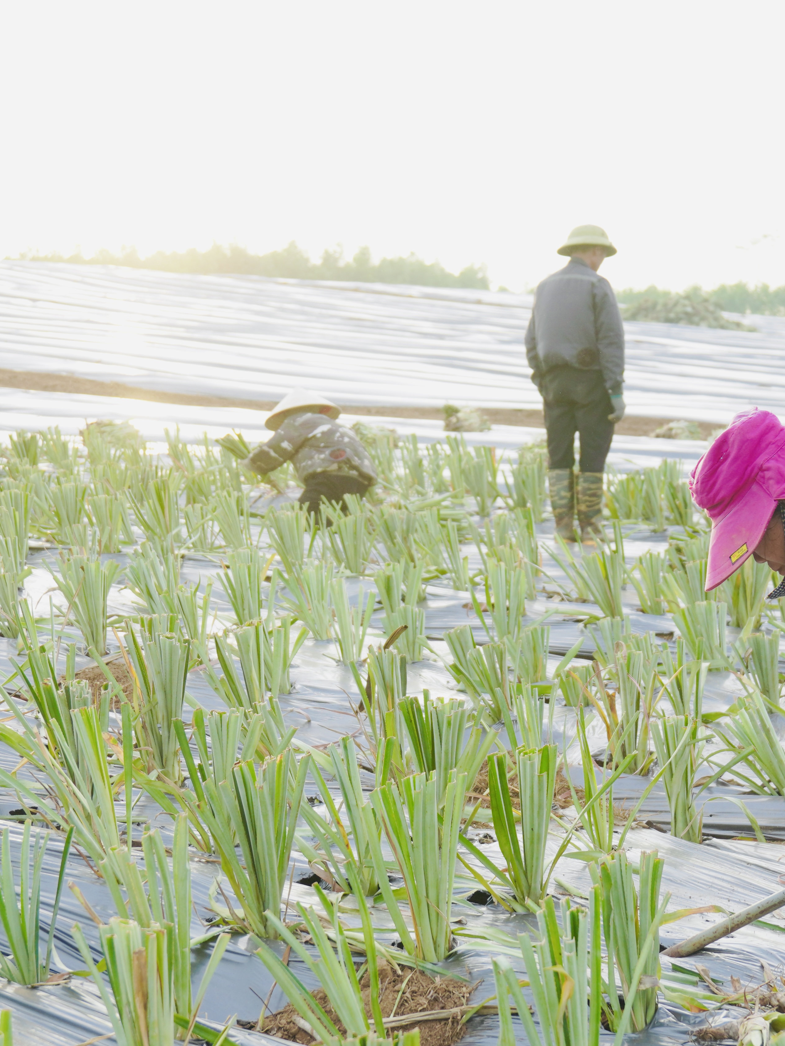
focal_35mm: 69
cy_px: 599
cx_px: 485
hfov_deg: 21.3
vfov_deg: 28.2
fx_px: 2082
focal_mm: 27
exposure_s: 1/400
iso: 160
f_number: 2.8
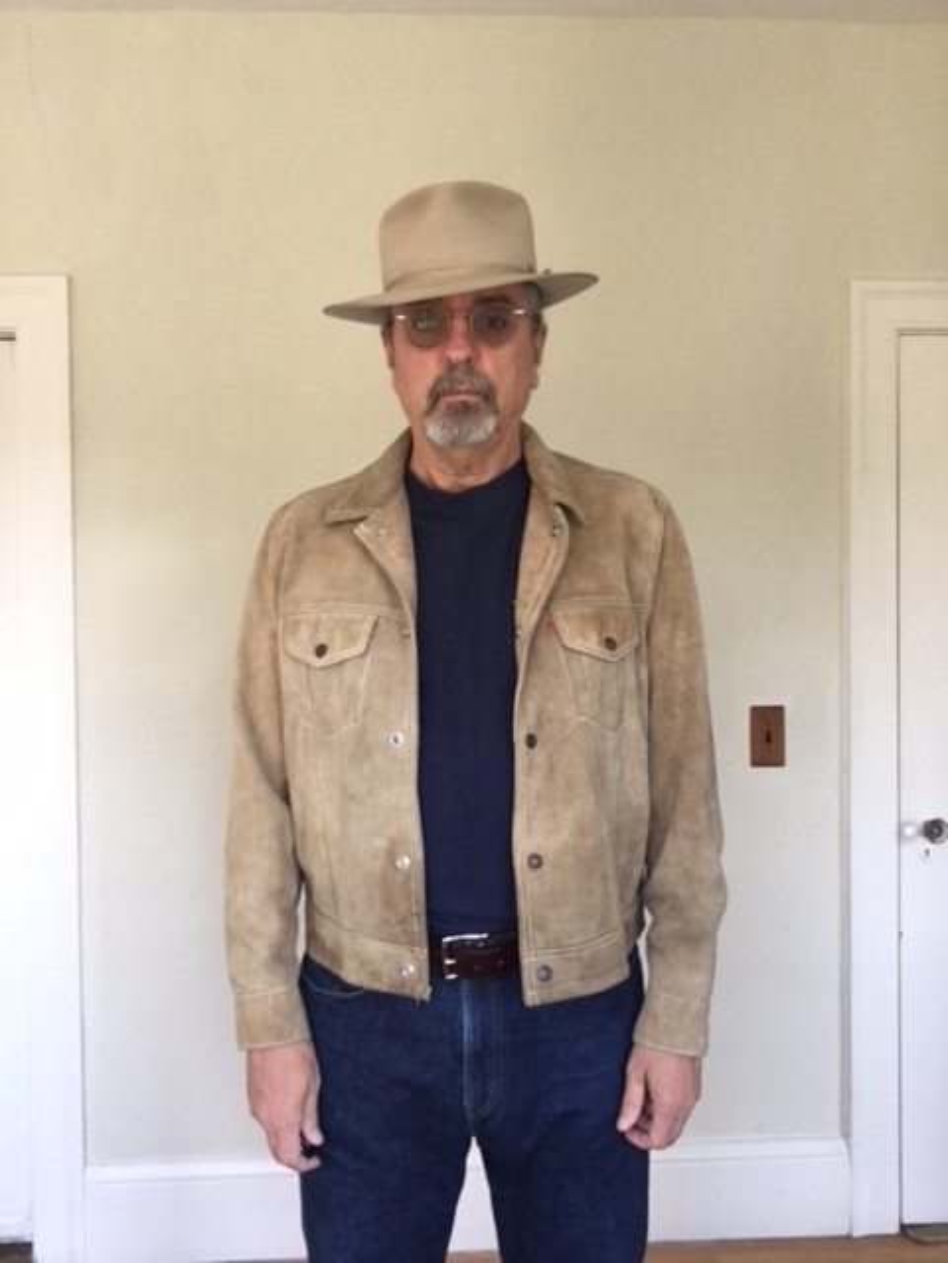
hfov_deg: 45.4
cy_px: 632
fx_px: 1132
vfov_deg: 58.4
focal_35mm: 31
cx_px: 474
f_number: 2.2
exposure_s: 1/60
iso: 40
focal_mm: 2.65
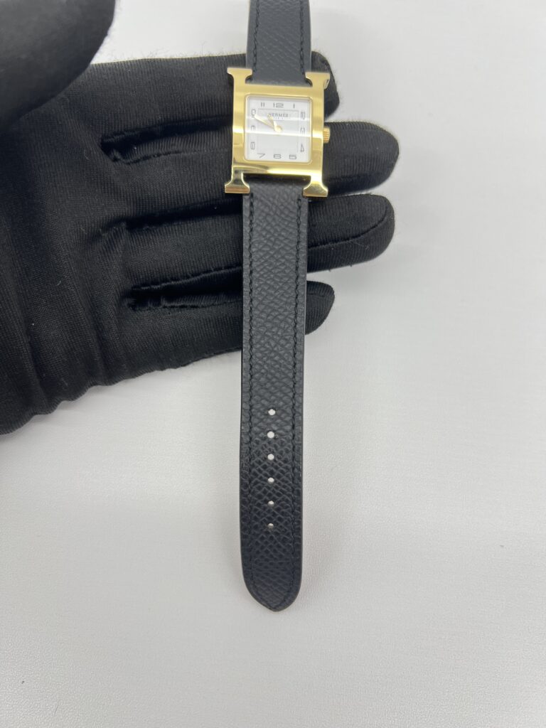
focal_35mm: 26
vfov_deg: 67.3
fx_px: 547
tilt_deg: -71.1
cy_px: 364
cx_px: 273
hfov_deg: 53.1
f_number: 1.5
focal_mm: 5.7
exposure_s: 1/100
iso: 50
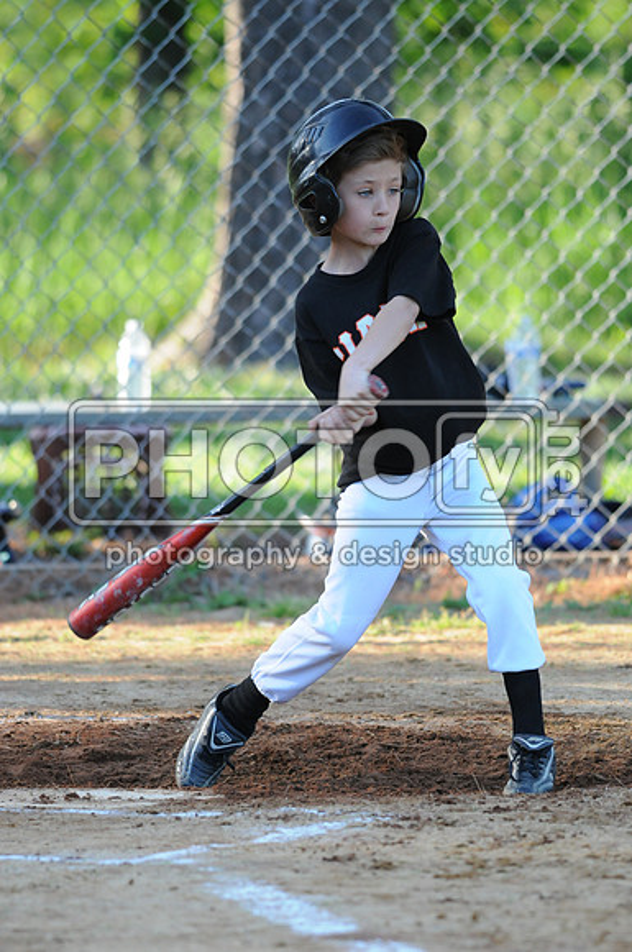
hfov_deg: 3.0
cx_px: 316
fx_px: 11885
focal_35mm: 450
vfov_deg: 4.6
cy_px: 476
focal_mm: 300
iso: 800
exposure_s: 1/640
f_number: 4
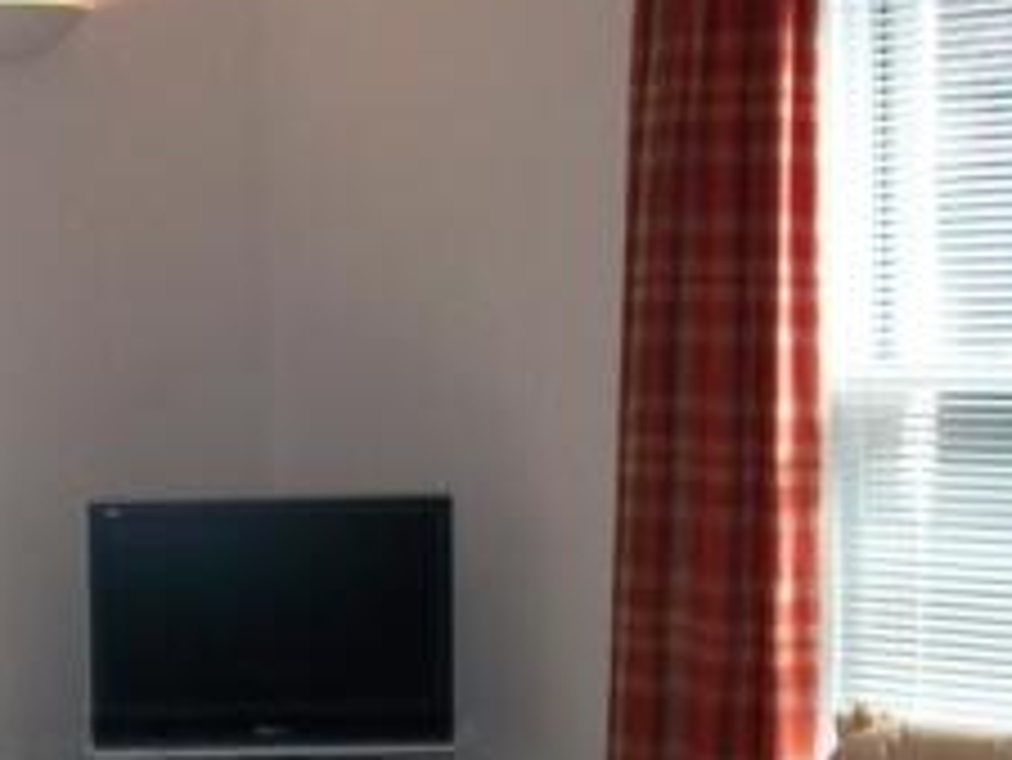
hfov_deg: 21.8
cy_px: 492
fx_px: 2574
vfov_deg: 16.8
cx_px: 146
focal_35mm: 88
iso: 80
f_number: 2.8
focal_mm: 5.7
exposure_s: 1/80
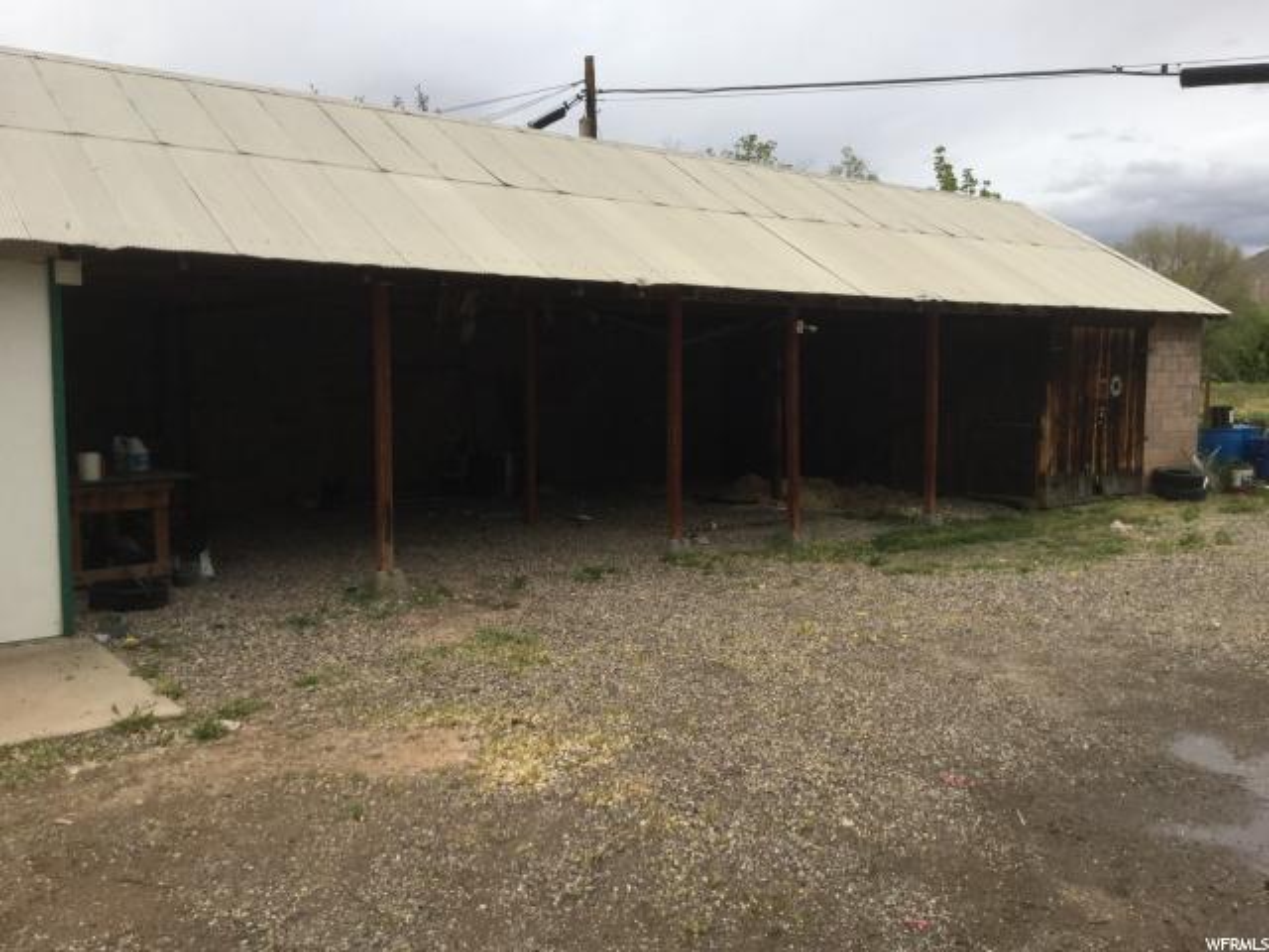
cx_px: 634
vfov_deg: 45.4
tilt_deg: -7.2
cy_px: 476
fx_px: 1136
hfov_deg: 58.4
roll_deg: -0.1
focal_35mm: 31
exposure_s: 1/120
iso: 32
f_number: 2.4
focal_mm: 3.3
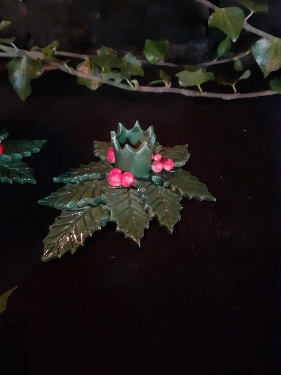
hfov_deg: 49.7
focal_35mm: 28
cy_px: 183
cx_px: 136
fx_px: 303
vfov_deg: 63.5
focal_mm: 3.6
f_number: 1.9
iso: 1250
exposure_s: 1/10
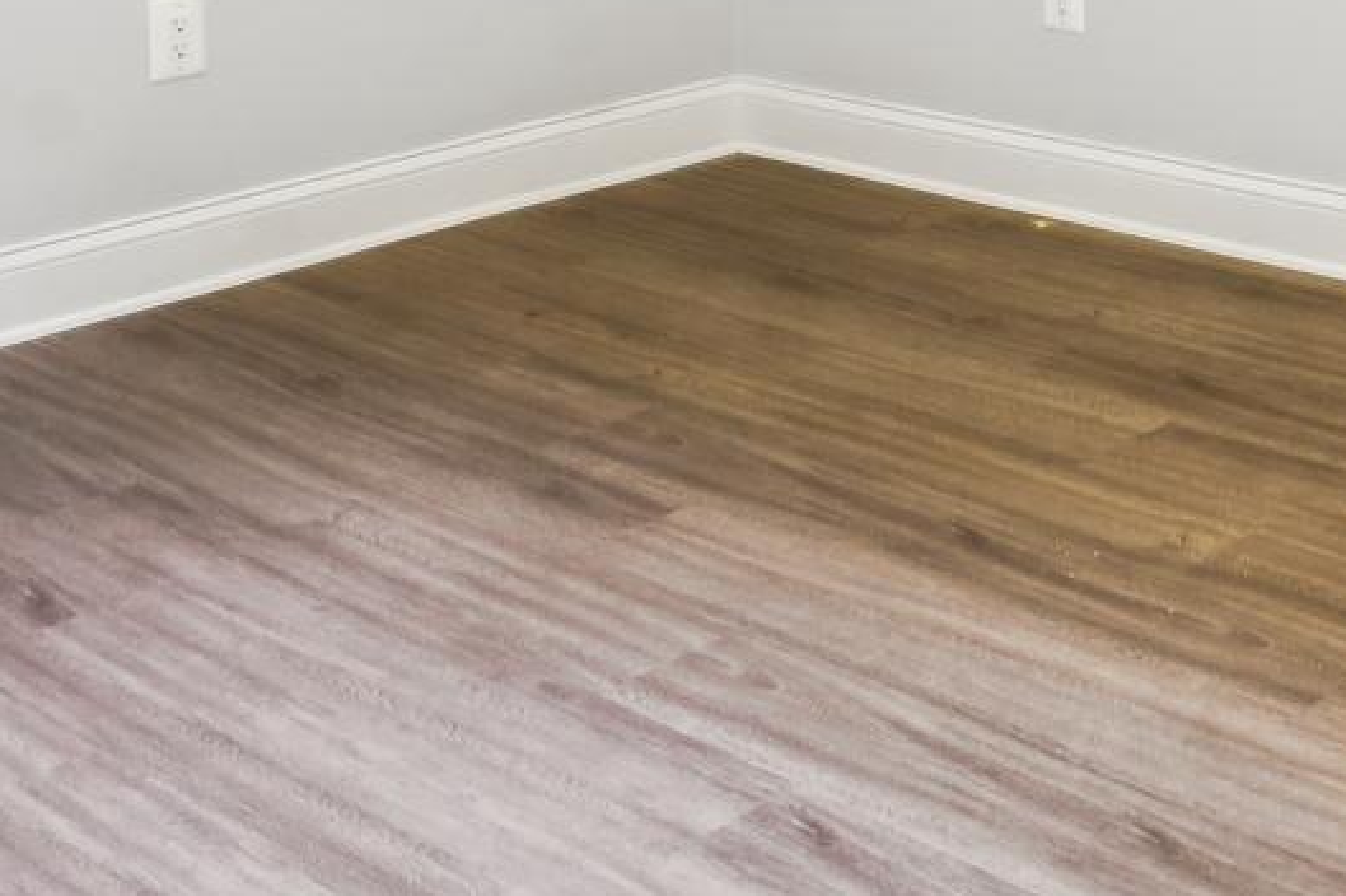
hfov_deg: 29.4
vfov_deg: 18.7
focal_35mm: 62
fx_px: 2317
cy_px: -536
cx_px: 1460
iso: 100
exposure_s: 3.2
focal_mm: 16
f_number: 8
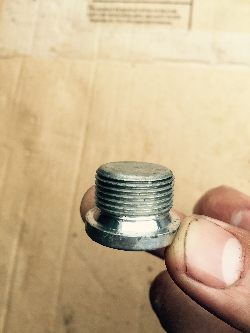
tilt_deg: -75.3
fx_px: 279
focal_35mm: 29
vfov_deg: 61.7
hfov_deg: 48.2
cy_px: 166
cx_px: 125
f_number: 2.2
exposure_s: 1/120
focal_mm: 4.15
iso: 40
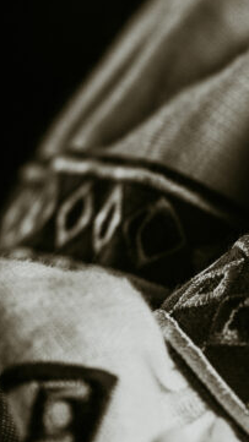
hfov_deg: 1.2
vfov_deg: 2.2
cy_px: 30
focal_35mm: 1002
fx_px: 11764
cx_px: 1063
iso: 200
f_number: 3.2
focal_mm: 135
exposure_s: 1/200
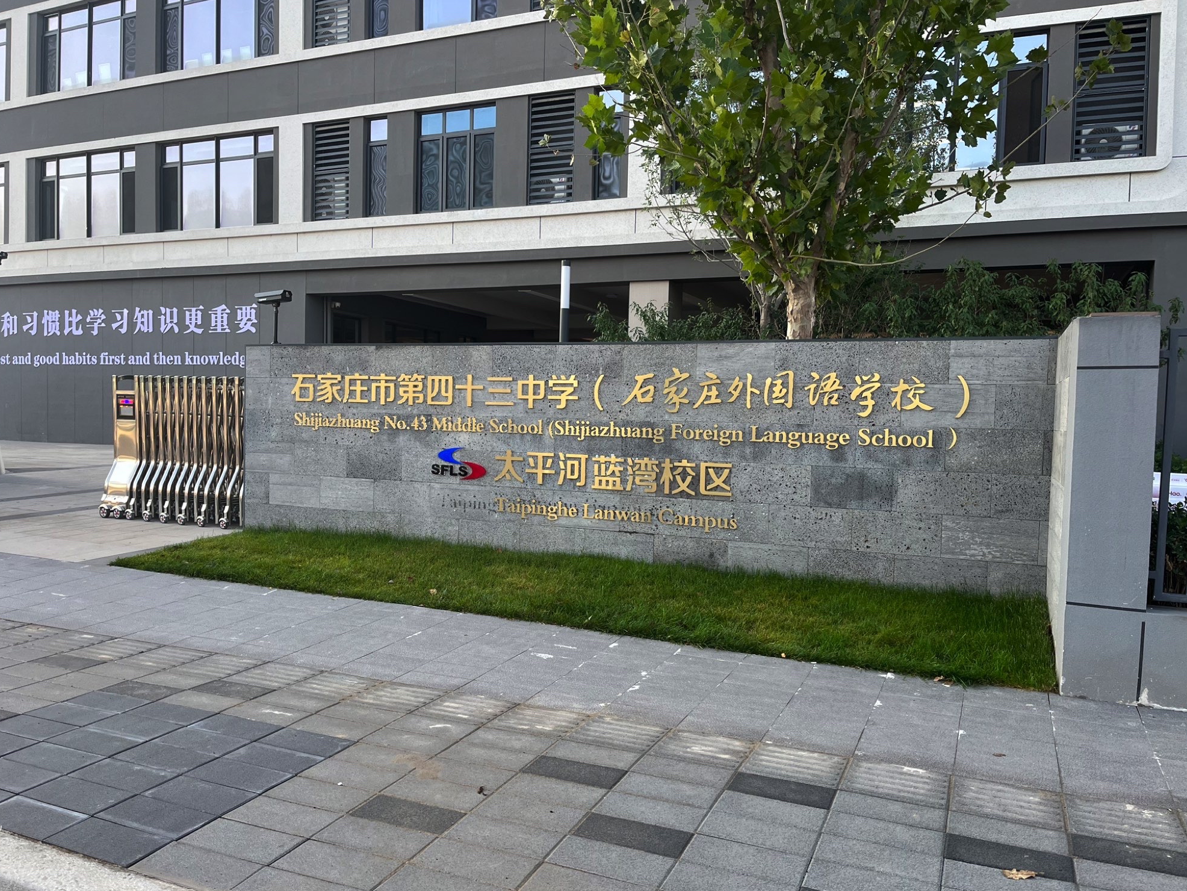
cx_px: 579
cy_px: 452
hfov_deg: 65.3
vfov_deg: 51.4
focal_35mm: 27
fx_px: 926
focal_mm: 5.1
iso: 50
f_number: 1.6
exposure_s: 1/422
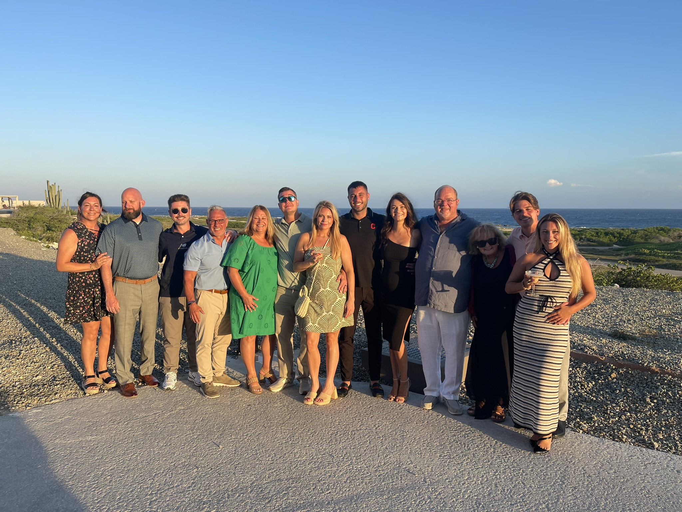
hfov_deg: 69.4
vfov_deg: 54.9
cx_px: 341
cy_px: 256
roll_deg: -0.3
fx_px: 493
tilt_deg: -6.1
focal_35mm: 25
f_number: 1.6
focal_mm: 5.1
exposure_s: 1/1098
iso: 32
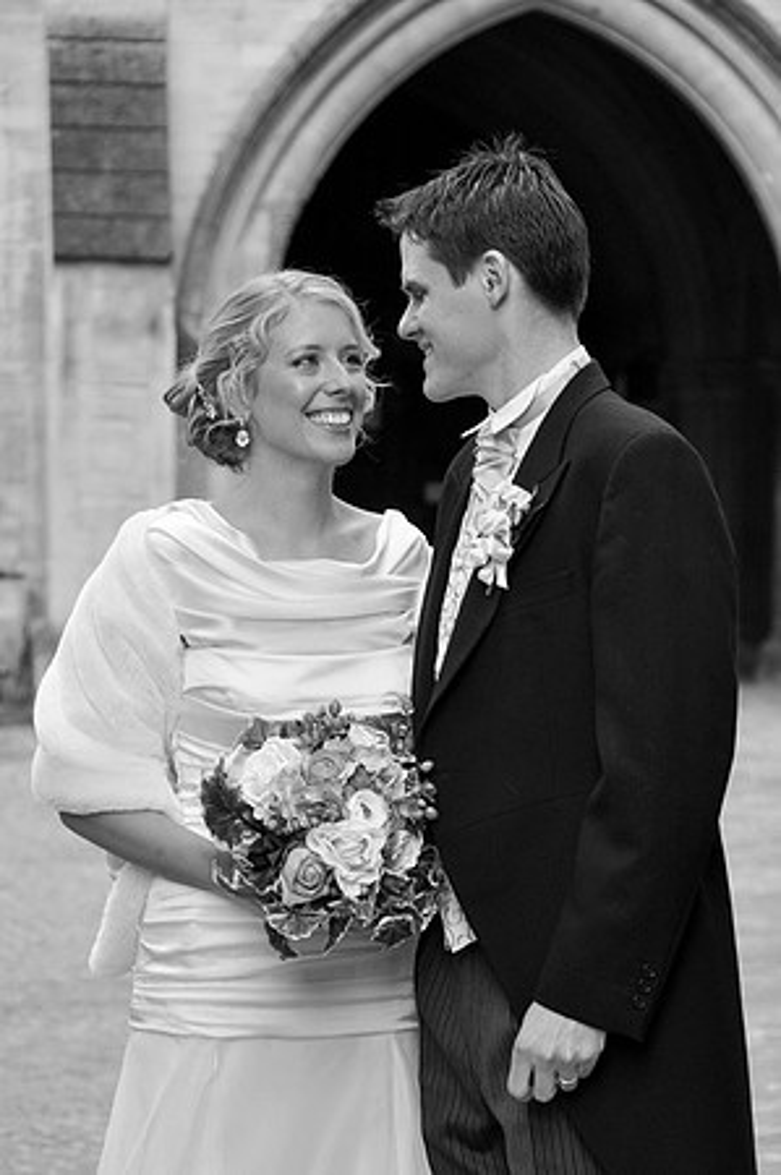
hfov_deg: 9.6
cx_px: 390
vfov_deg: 14.4
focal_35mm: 142
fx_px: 4648
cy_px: 588
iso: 500
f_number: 5.3
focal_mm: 95
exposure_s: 1/320
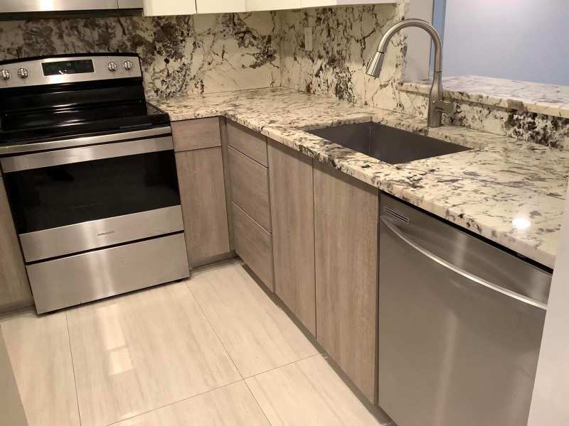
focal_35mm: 31
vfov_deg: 45.4
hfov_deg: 58.4
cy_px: 213
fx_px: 510
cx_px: 284
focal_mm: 3.3
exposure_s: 1/60
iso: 250
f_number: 2.4
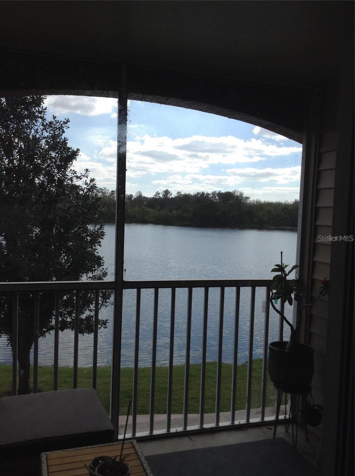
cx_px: 178
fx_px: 453
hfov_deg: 42.8
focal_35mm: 33
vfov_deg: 55.4
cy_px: 238
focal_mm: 3.3
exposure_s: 1/852
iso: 25
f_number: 2.4
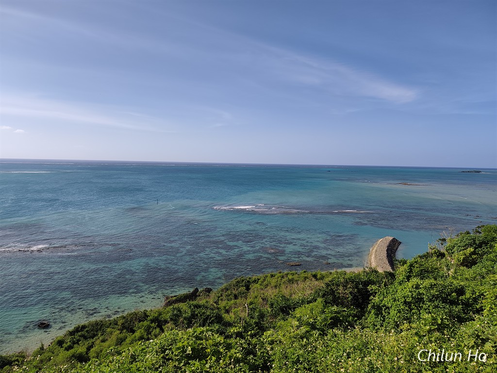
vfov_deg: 58.9
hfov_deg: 73.9
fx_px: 330
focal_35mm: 23
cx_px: 248
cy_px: 186
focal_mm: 6.07
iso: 50
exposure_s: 1/810
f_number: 1.7
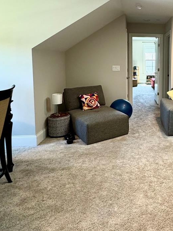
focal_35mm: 31
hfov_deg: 40.6
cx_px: 167
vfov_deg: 57.3
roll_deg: -0.1
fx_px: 207
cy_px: 80
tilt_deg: -4.6
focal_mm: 2.22
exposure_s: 1/60
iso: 250
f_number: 2.2
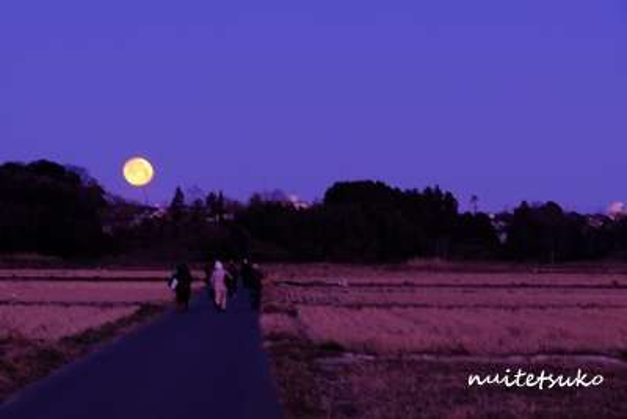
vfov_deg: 8.3
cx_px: 314
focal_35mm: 165
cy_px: 210
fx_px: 2875
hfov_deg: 12.4
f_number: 16
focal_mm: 110
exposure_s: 1/8
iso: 1600
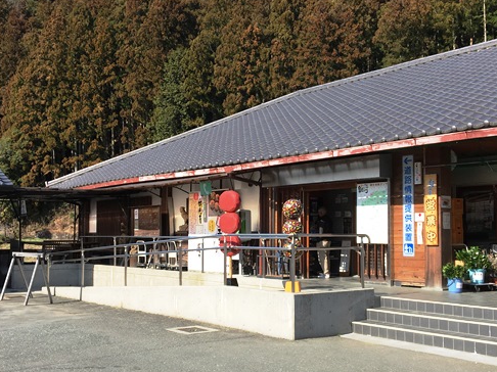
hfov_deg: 43.9
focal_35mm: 43
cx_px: 241
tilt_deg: +1.9
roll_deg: -1.9
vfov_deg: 33.5
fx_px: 617
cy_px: 216
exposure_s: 1/1012
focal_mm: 4.15
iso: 25
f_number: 2.2
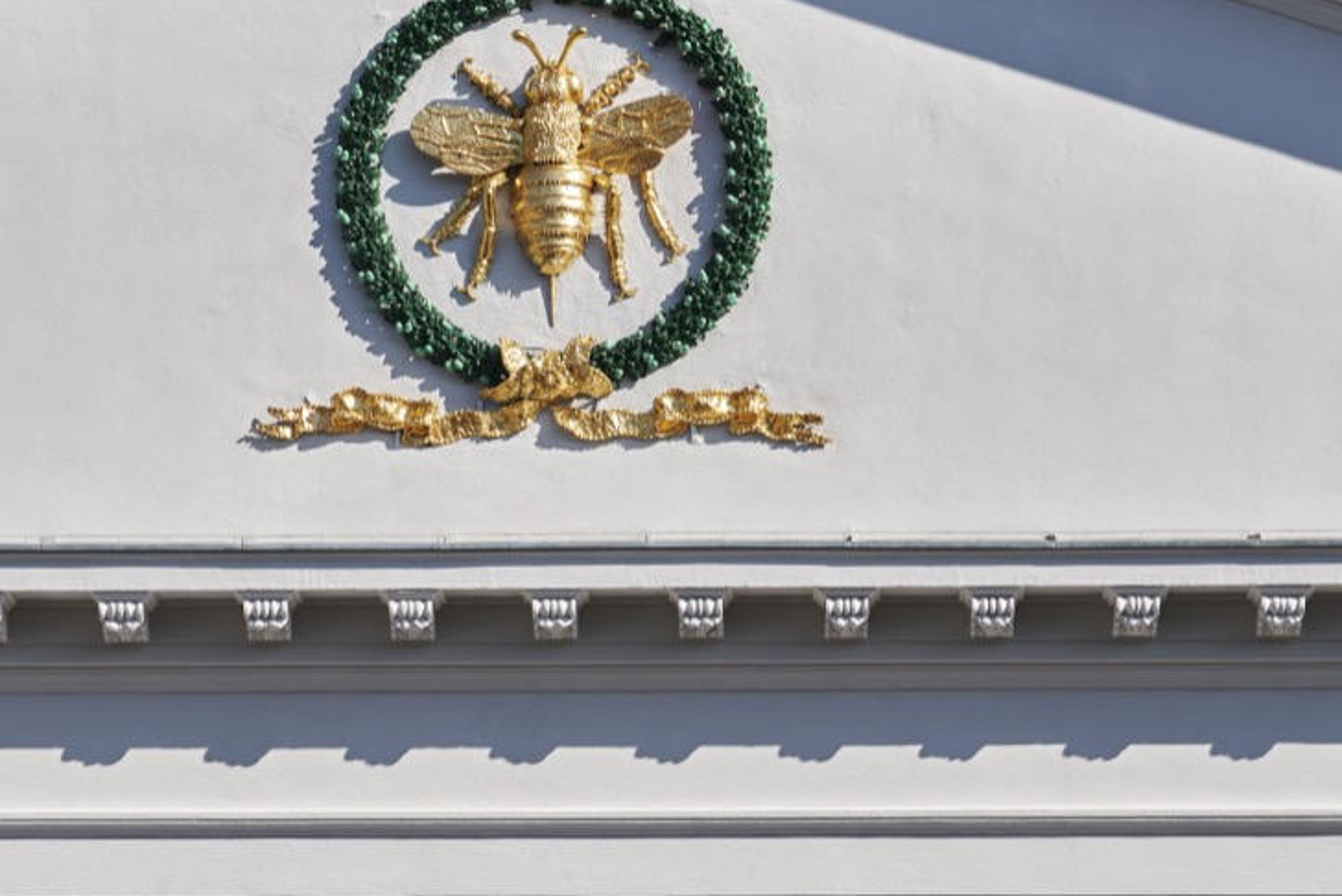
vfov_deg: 7.9
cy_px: 396
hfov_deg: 11.9
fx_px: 6451
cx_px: 599
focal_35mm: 173
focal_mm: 70
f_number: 9.5
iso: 400
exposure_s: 1/1000
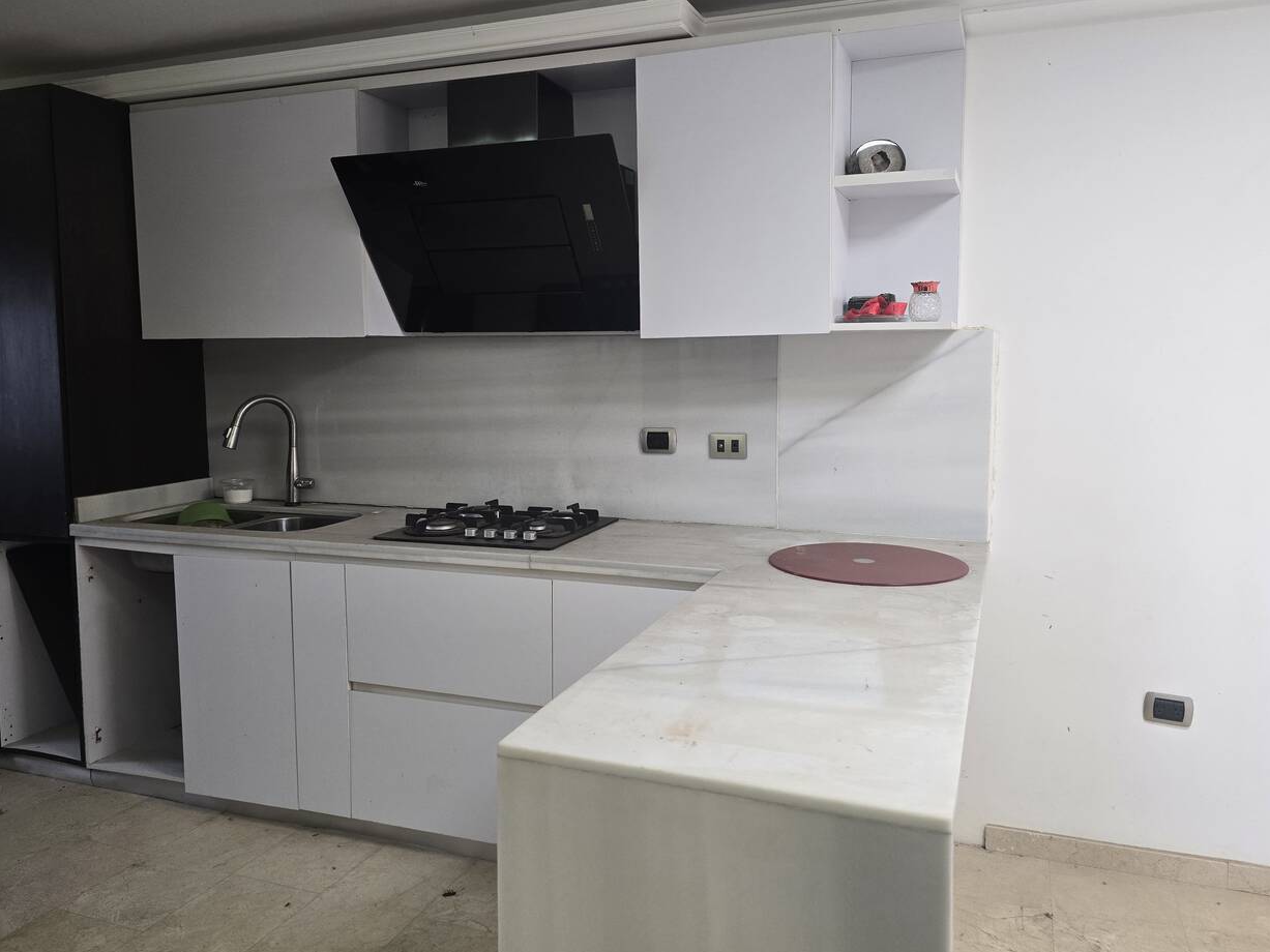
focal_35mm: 27
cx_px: 612
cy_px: 425
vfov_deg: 51.3
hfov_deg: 65.3
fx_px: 990
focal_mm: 6.3
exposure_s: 1/120
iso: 250
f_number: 1.7
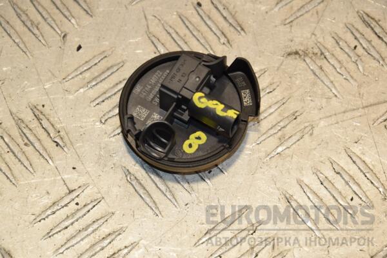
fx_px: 1693
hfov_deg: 13.0
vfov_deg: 8.7
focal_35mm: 158
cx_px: 194
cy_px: 129
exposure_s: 1/200
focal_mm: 105
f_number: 9
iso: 800
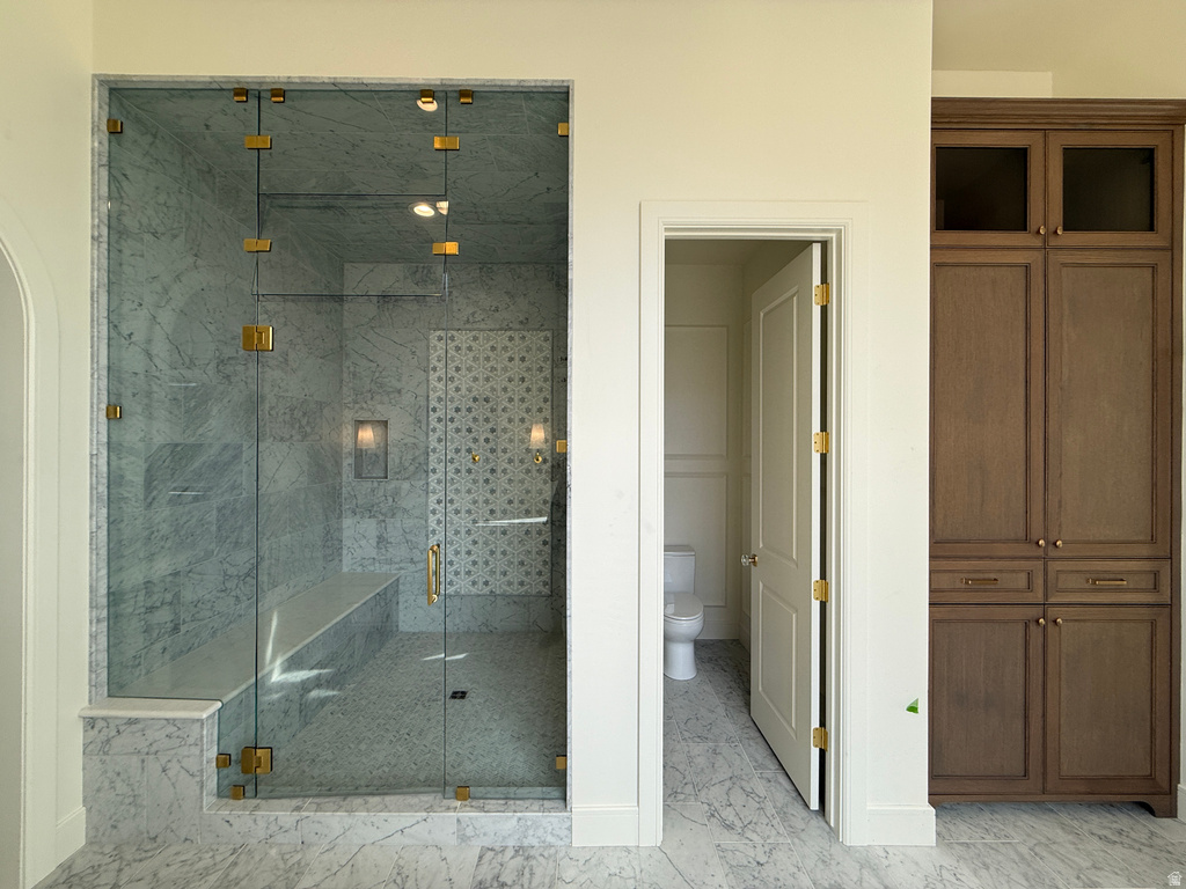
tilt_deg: +1.5
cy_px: 444
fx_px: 480
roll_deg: -1.4
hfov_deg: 102.1
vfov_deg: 85.7
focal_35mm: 14
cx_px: 593
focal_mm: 2.22
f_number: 2.2
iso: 50
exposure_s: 1/176
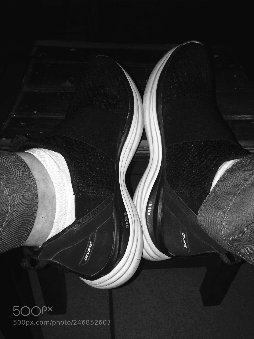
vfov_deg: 55.4
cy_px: 170
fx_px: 323
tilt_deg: -39.2
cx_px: 127
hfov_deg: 42.9
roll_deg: -3.3
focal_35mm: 33
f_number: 2.4
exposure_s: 1/21
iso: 50
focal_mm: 4.12
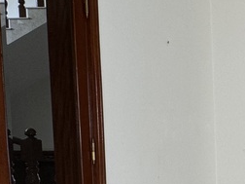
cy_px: 166
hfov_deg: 23.8
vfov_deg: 24.9
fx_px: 403
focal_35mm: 57
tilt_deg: -4.8
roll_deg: -0.1
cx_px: 400
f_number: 2.2
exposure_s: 1/99
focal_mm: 2.22
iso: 100
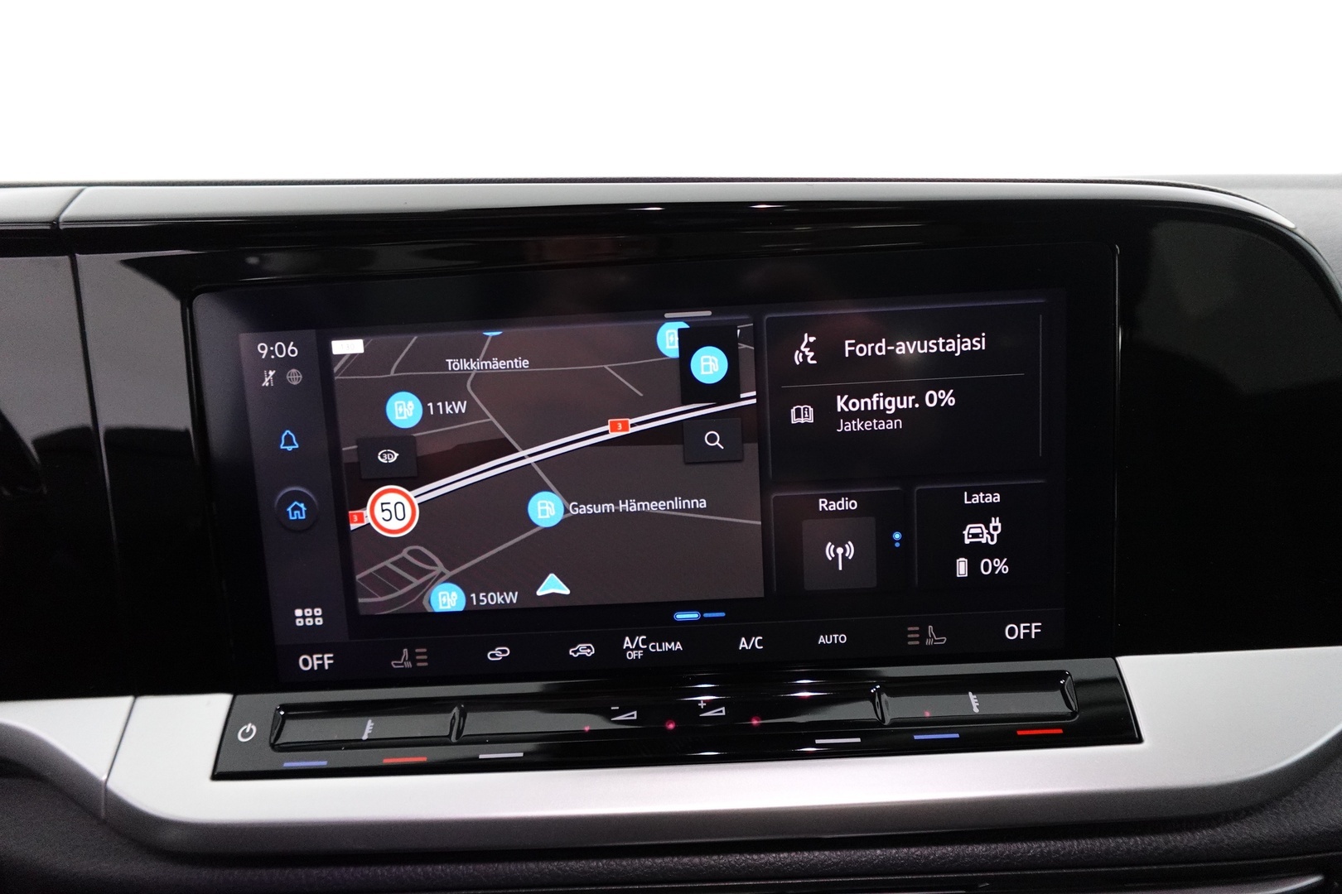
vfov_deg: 61.9
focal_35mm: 20
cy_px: 447
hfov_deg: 84.0
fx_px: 745
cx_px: 671
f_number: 2
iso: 1600
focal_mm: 7.6
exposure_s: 1/80
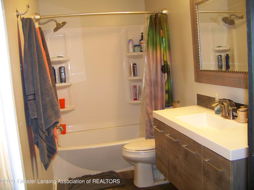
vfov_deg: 39.7
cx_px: 127
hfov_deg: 51.4
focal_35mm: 36
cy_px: 95
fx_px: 264
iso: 200
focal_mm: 5.85
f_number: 2.8
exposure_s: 1/15
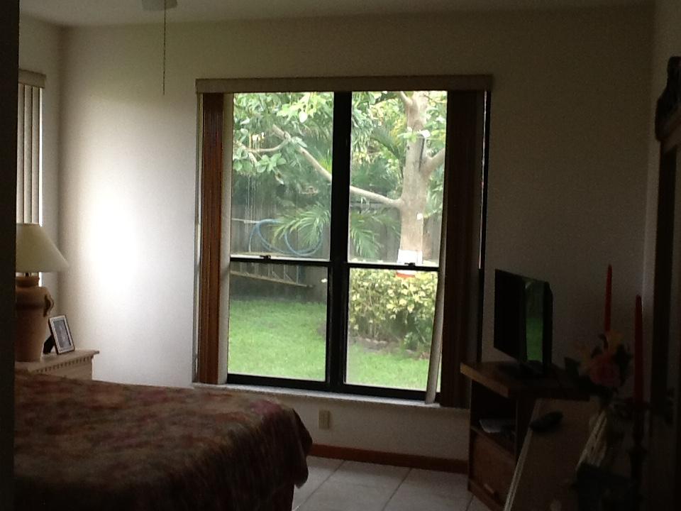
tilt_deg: -5.0
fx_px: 866
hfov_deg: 42.9
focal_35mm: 44
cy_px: 256
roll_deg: -0.4
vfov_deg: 32.9
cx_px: 340
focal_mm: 2.03
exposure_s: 1/30
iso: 64
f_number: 2.4
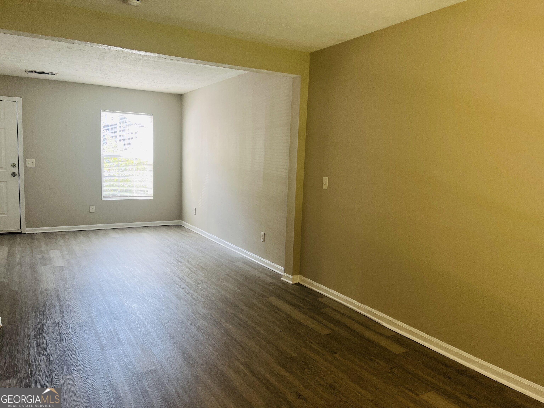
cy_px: 204
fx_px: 409
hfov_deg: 67.3
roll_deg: -1.7
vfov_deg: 53.1
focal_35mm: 26
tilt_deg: -6.9
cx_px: 272
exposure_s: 1/60
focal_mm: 5.1
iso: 64
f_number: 1.6
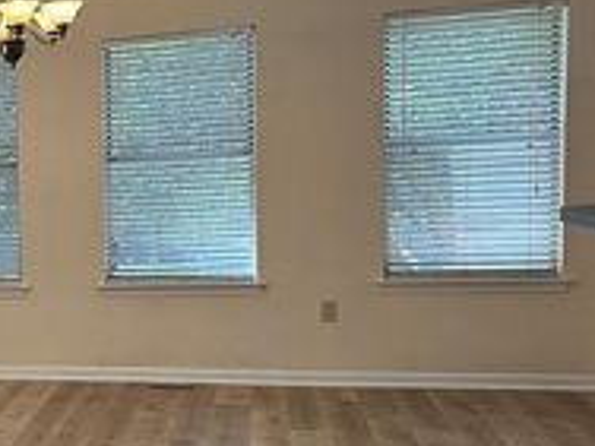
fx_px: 1100
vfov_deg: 22.8
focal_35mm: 64
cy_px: 296
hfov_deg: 26.2
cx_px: -158
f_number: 1.78
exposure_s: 1/120
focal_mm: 6.86
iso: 100
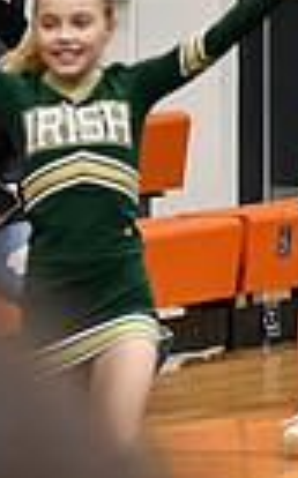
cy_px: 92
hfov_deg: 1.8
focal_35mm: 721
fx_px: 9389
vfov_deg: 2.9
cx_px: 956
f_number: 2.8
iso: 5000
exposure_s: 1/800
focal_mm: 112
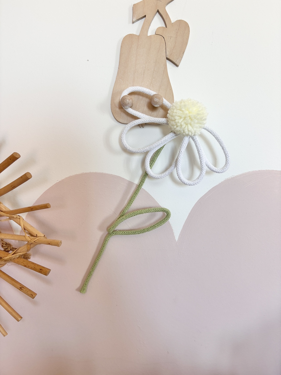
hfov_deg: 53.1
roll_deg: +0.5
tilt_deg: -7.9
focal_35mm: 26
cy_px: 188
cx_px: 140
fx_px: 281
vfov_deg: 67.3
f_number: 1.6
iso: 125
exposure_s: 1/121
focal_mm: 5.96
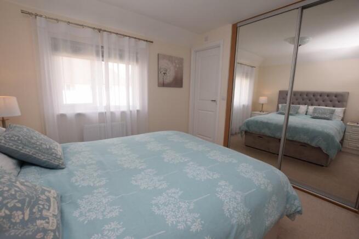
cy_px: 120
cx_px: 180
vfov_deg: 77.4
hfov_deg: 100.4
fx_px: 150
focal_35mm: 15
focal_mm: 10
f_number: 5.6
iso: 360
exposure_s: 1/125
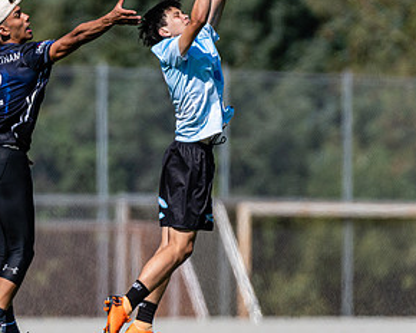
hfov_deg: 1.5
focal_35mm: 1285
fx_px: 15821
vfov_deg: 1.2
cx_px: 201
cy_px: 163
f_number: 4
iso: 100
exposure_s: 1/1600
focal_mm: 400
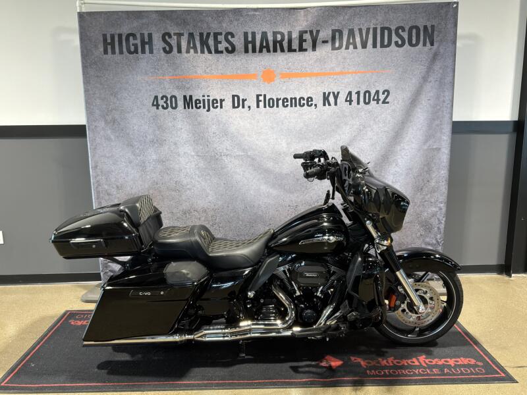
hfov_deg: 63.4
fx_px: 426
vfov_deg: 49.7
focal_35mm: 28
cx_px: 264
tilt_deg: -11.2
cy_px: 198
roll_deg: +0.7
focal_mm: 3
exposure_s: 1/60
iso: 50
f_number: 1.8
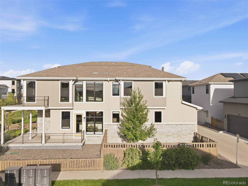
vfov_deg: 56.8
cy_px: 93
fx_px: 172
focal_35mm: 24
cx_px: 124
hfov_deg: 71.6
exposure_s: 1/800
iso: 100
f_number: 2.8
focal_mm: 4.5
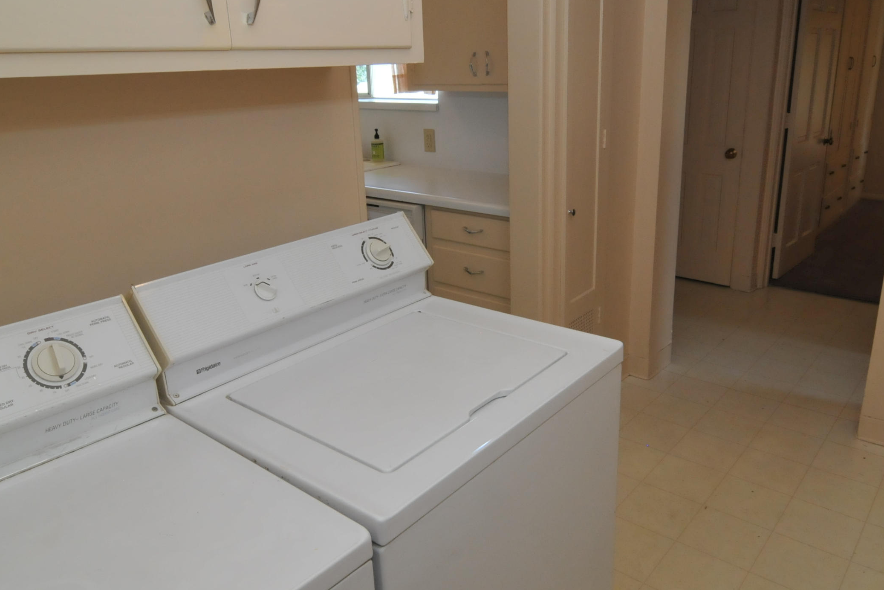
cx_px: 485
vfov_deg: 49.5
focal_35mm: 26
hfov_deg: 69.2
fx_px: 638
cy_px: 272
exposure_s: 1/30
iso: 800
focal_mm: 12
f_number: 11
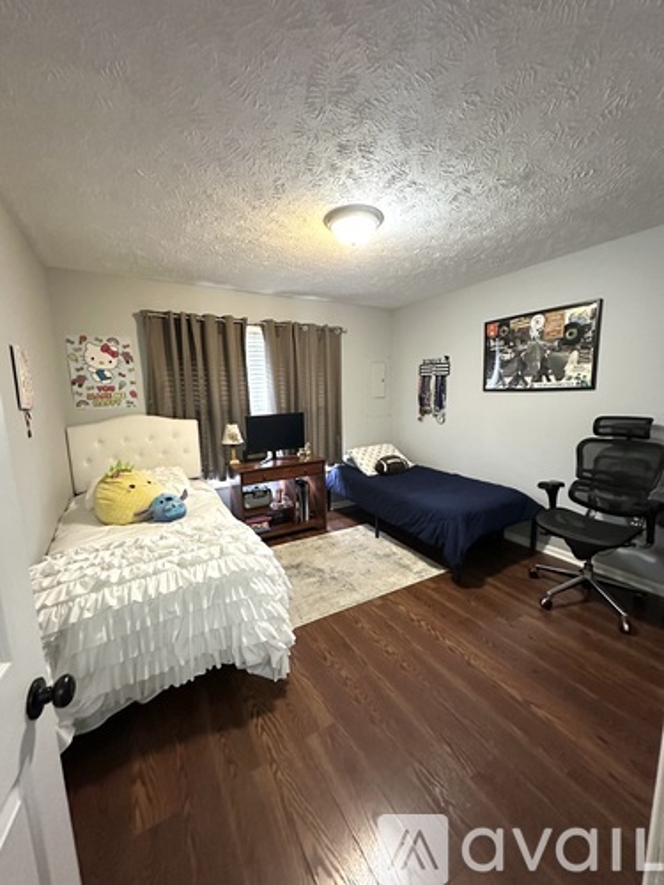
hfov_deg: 85.7
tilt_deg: -8.1
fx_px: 358
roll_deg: +1.2
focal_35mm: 14
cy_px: 442
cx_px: 332
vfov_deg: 102.1
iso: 800
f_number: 2.2
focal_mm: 2.22
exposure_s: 1/60
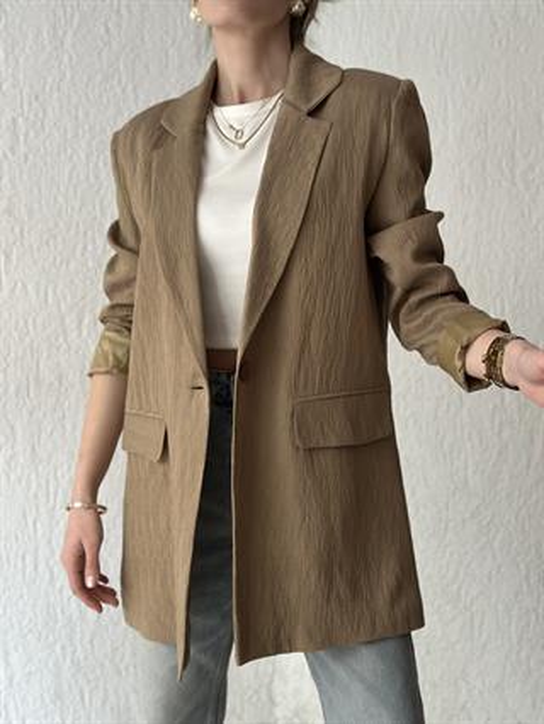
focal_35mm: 48
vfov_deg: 39.6
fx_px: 1005
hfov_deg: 30.3
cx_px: 272
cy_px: 362
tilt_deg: -4.9
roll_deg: +0.0
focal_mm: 6.86
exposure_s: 1/60
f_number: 1.78
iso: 200
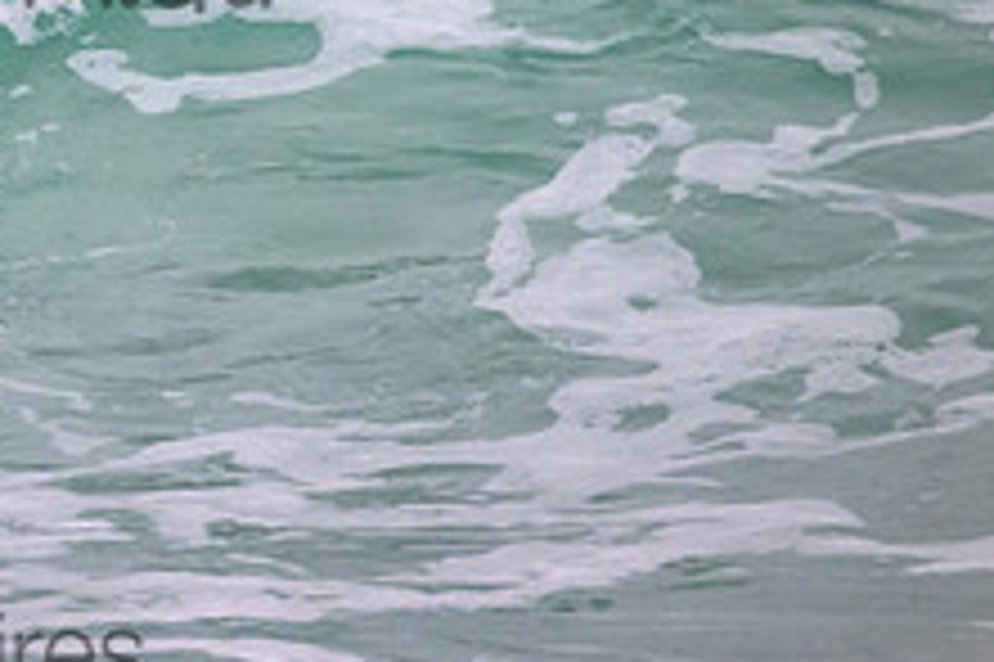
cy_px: -97
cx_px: -202
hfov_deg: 1.1
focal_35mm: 1892
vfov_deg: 0.7
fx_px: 52200
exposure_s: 1/1250
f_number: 11
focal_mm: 720
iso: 8000
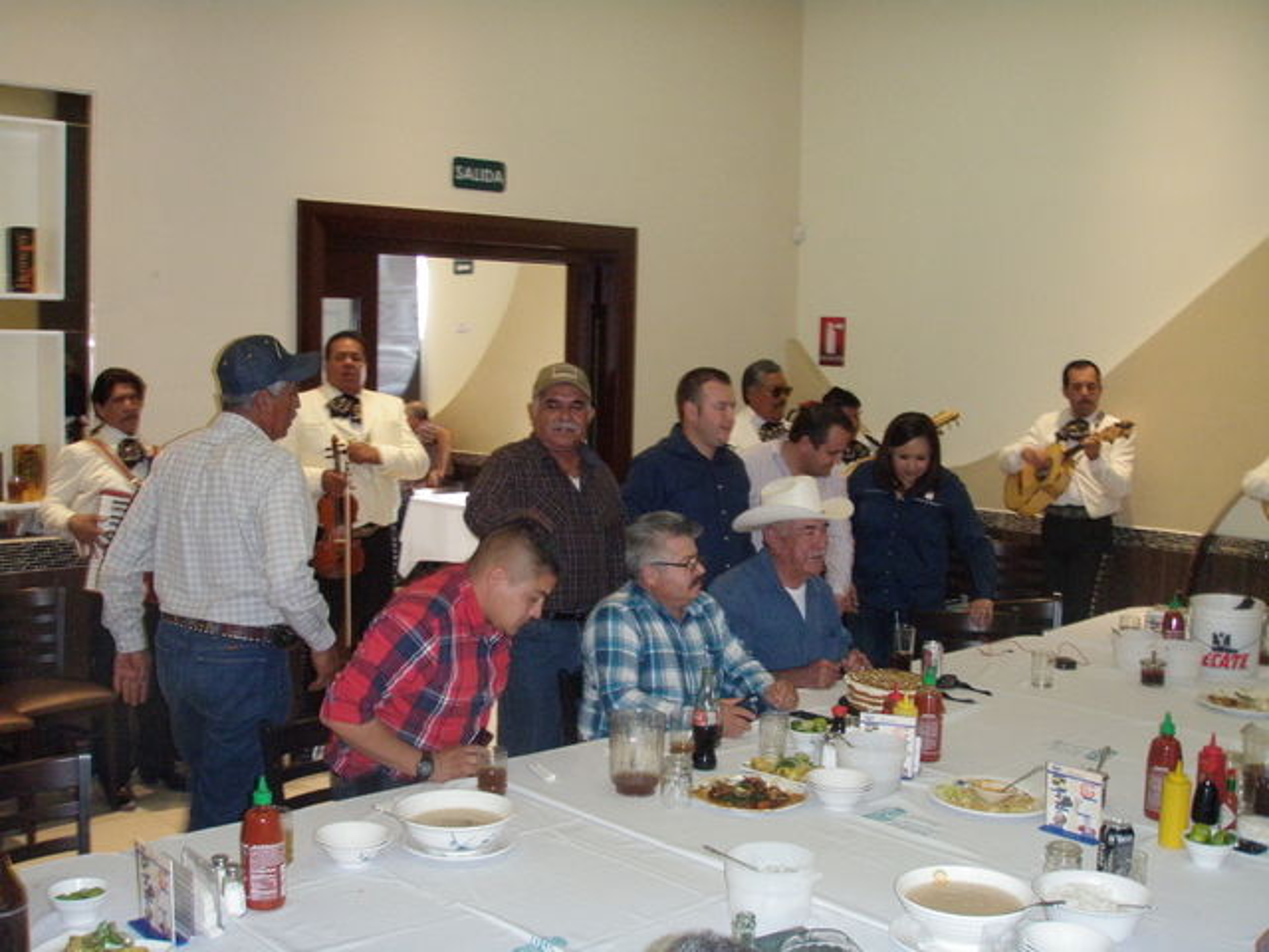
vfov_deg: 37.7
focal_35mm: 38
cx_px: 634
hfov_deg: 49.0
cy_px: 476
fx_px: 1393
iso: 400
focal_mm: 6.7
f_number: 3.5
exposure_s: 1/30
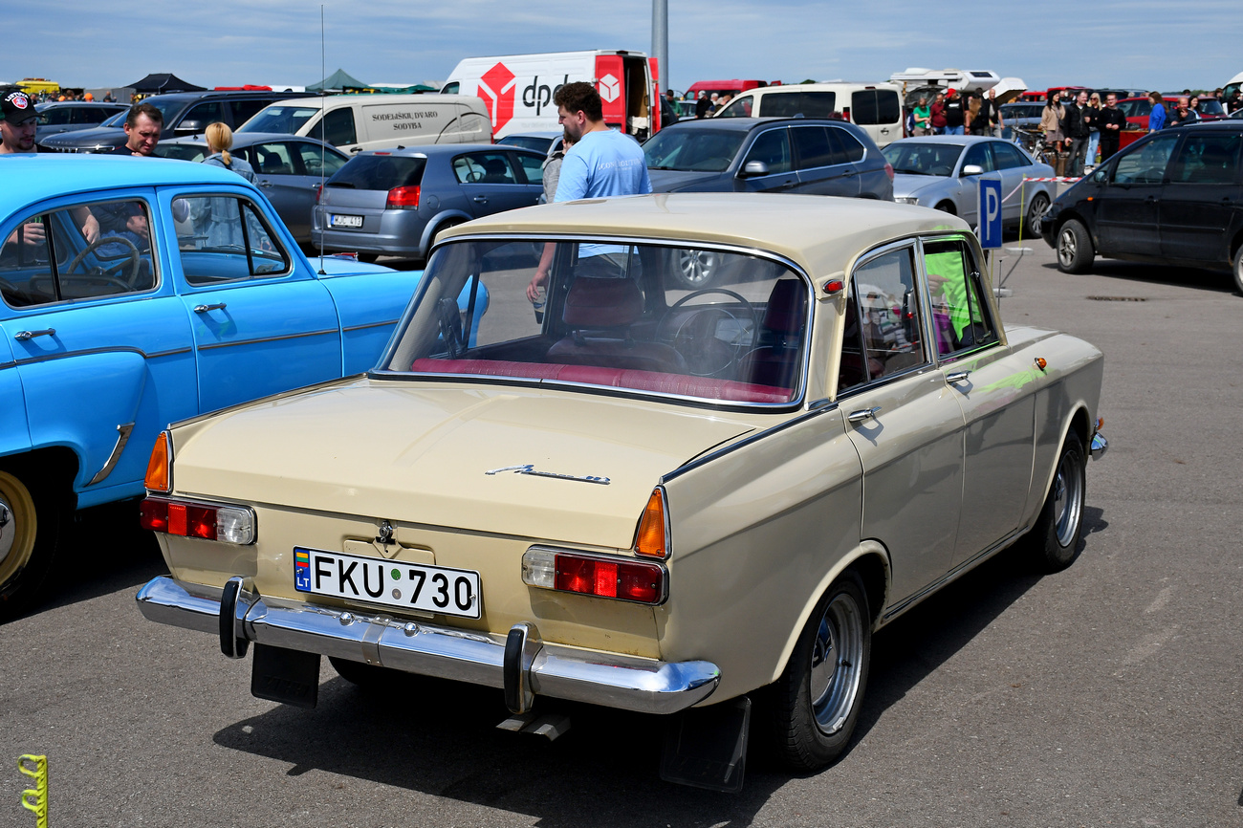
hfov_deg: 48.5
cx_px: 622
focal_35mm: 40
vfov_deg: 33.4
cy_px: 414
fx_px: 1381
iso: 200
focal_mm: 27
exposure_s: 1/1600
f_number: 6.3
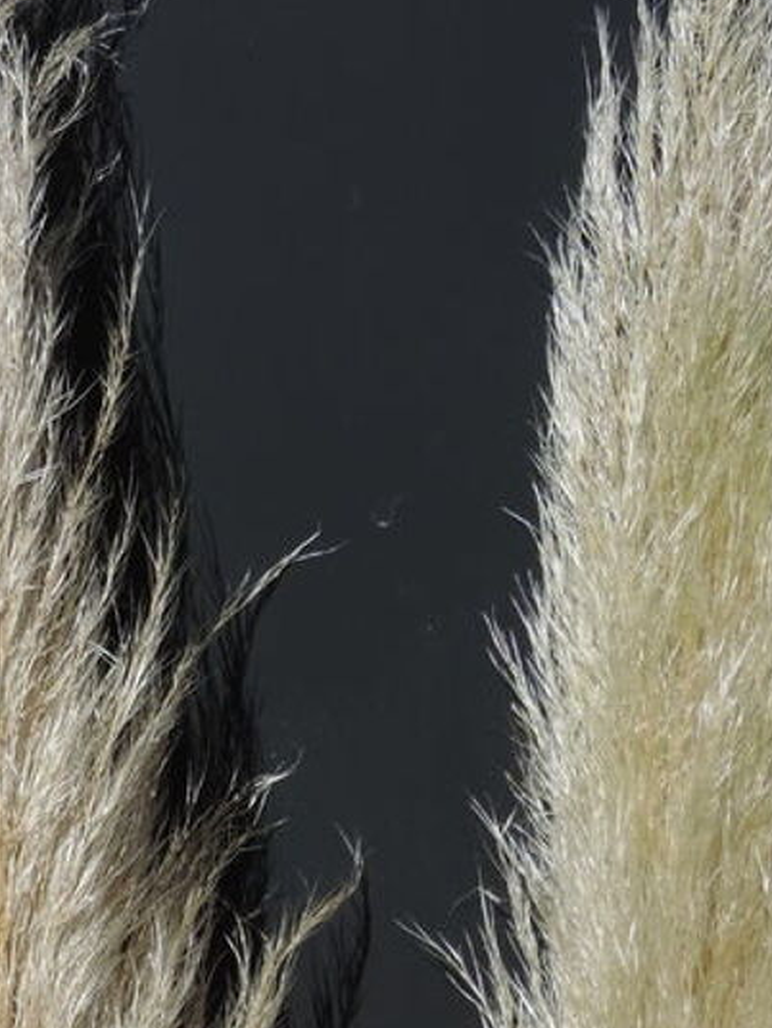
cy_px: 1219
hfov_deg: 12.5
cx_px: -8
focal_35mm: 117
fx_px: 3475
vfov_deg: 16.2
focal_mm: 8.3
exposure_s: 1/1250
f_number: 3.5
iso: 80
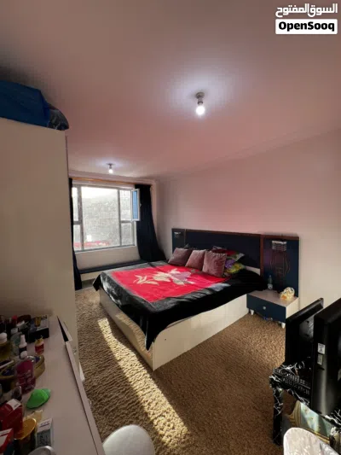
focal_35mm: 13
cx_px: 170
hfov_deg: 89.9
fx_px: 171
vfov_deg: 106.2
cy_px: 228
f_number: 1.8
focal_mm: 1.57
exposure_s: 1/99
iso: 40
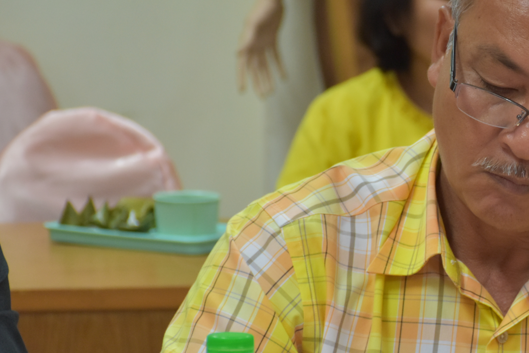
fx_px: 3644
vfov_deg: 5.5
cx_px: 505
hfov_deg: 8.3
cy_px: 226
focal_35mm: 248
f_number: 5.3
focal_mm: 80
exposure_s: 1/60
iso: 900
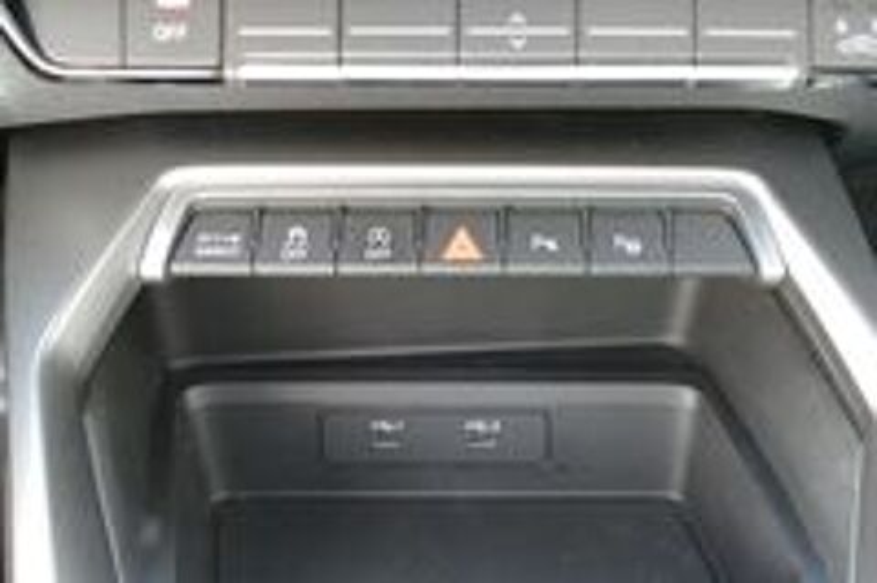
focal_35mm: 41
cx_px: 438
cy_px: 292
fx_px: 998
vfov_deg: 32.6
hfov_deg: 47.4
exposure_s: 1/80
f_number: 3.2
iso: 1600
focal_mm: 15.02
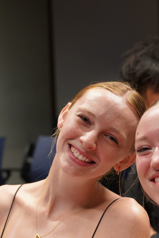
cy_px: 218
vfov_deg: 13.6
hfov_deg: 9.1
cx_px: 132
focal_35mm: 150
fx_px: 993
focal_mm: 73
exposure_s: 1/160
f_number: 4.5
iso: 2500
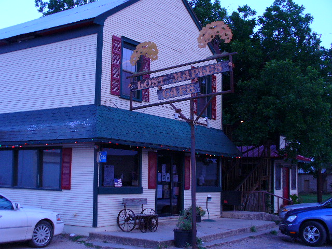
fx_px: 460
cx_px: 166
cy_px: 124
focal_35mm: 48
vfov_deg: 30.3
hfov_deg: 39.7
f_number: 3
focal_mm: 7.9
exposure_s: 1/125
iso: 100
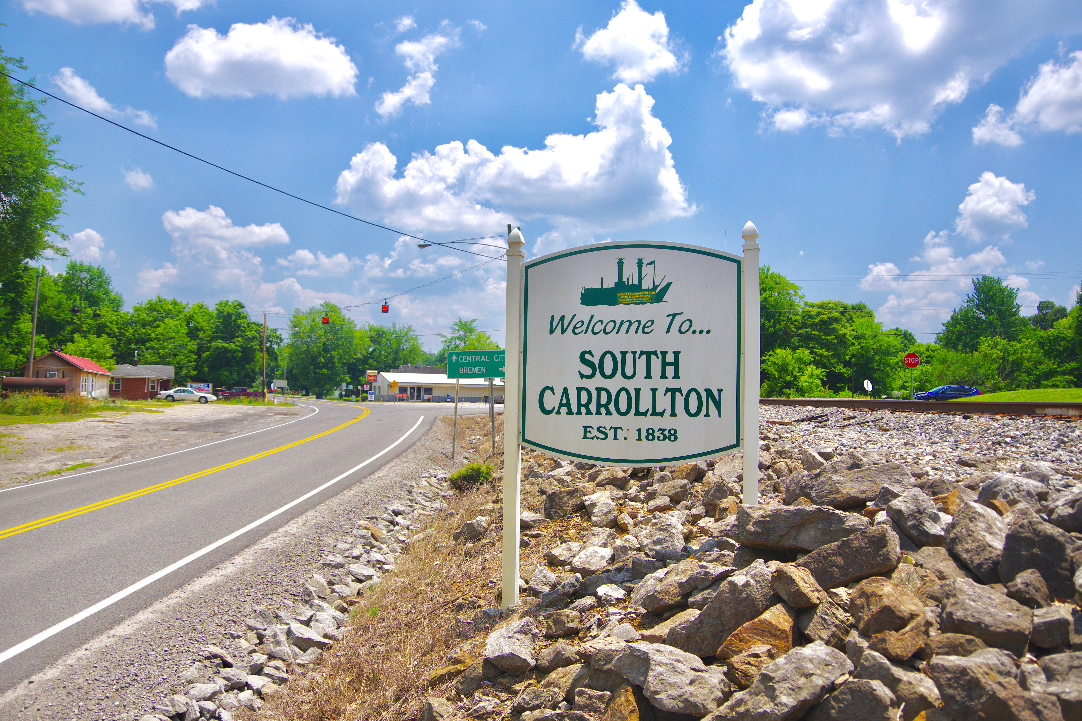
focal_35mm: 27
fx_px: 811
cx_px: 541
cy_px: 360
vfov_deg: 47.9
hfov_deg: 67.4
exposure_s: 1/200
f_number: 4.5
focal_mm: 18
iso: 100
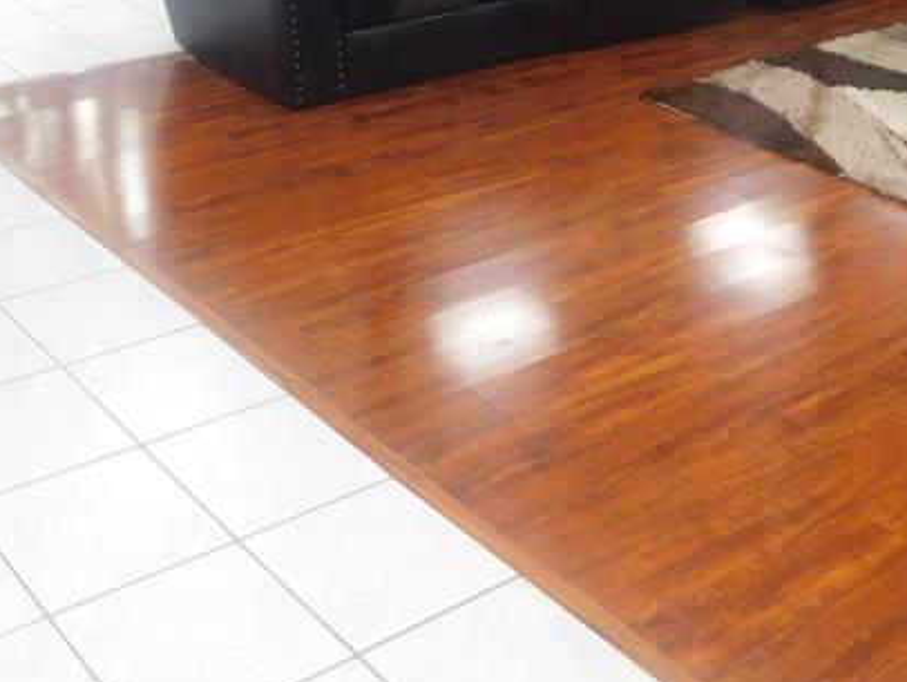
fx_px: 1521
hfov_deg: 33.1
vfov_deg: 23.1
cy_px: -145
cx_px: 371
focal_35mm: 58
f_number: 3
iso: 200
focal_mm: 4
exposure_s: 1/30
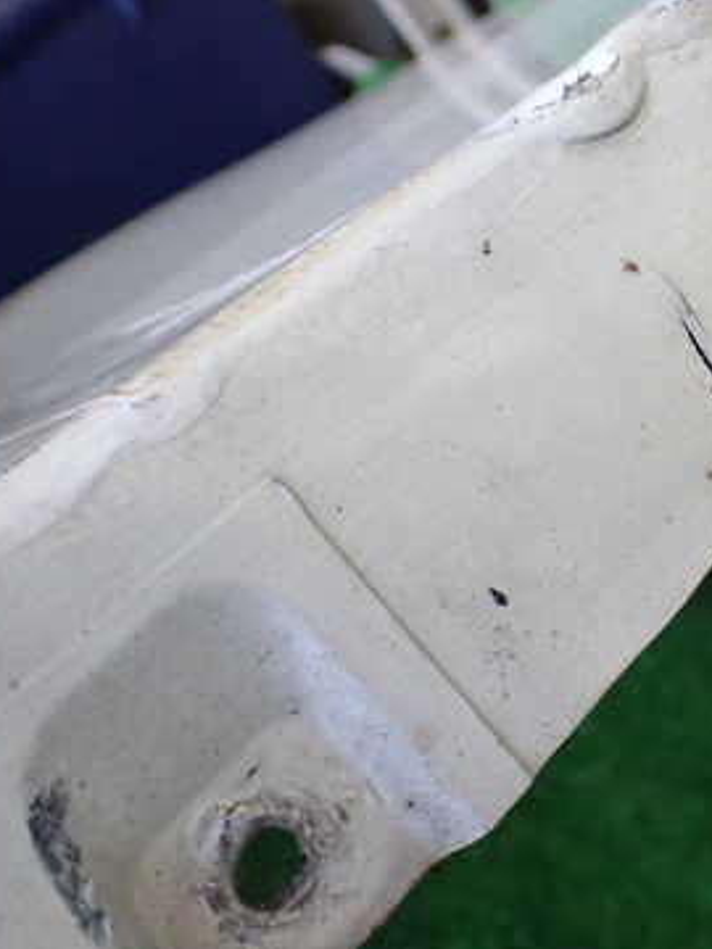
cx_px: 715
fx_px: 1371
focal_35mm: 50
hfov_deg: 27.4
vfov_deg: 38.0
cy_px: 359
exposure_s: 1/125
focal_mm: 5.4
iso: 400
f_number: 2.3
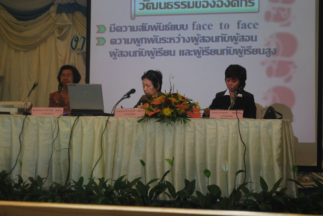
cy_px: 87
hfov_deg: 19.9
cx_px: 144
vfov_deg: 13.4
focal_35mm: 103
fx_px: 922
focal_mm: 55
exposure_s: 1/15
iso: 400
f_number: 5.6
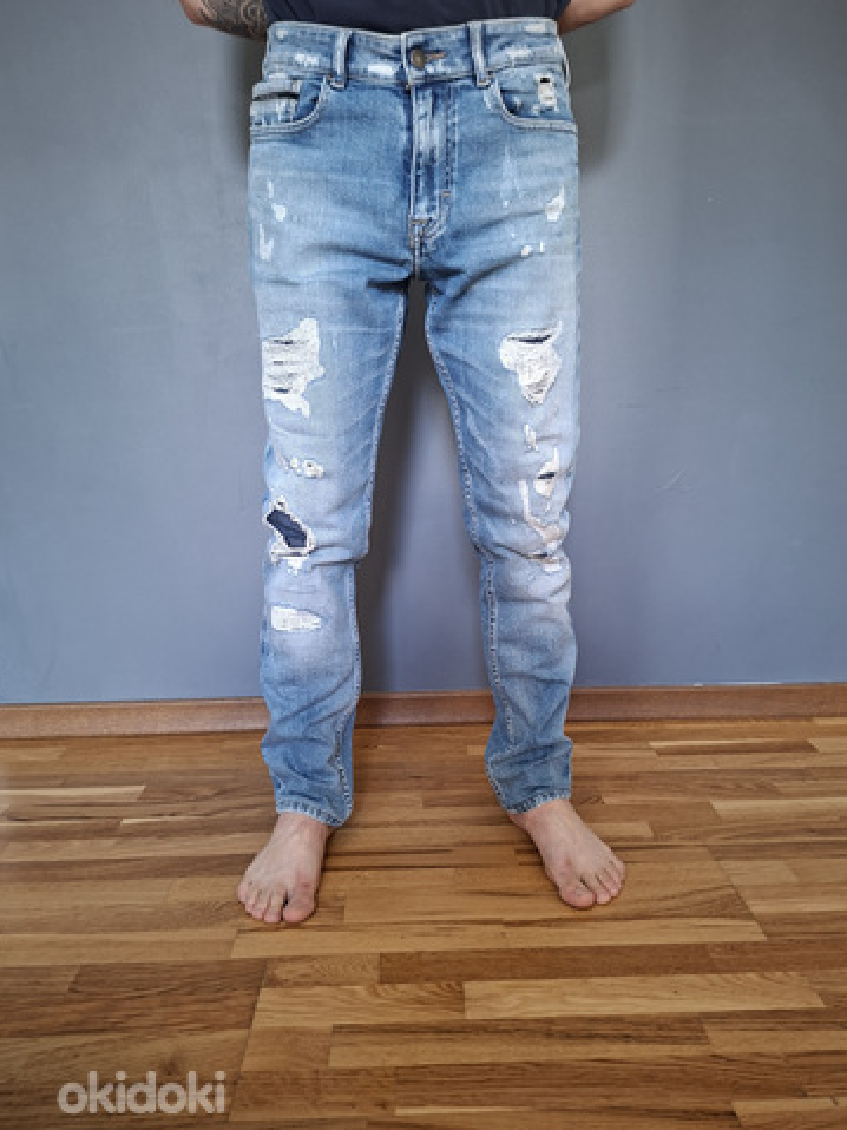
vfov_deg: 71.6
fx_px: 783
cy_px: 585
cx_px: 433
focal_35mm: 24
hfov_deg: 56.8
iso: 250
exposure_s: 1/33
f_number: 1.8
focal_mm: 5.54
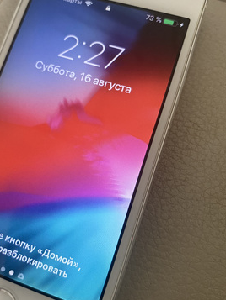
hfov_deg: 40.2
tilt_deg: -74.6
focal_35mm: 35
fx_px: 304
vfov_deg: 52.5
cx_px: 73
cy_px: 163
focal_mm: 4.25
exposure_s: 1/60
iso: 250
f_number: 1.8
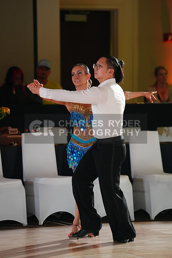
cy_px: 129
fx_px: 1432
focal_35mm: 200
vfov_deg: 10.3
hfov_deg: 6.9
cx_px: 86
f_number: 2.8
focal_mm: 200
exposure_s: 1/400
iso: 3200
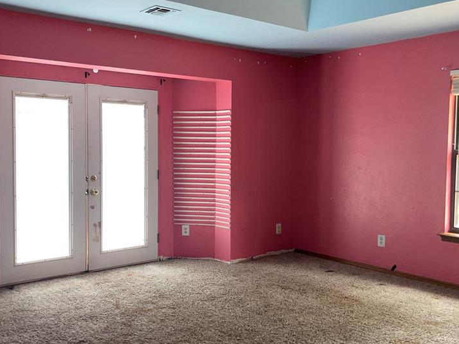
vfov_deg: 39.6
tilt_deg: -3.4
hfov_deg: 51.2
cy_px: 170
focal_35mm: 36
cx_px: 195
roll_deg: -1.4
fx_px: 477
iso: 100
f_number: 1.6
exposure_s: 1/9
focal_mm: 5.1
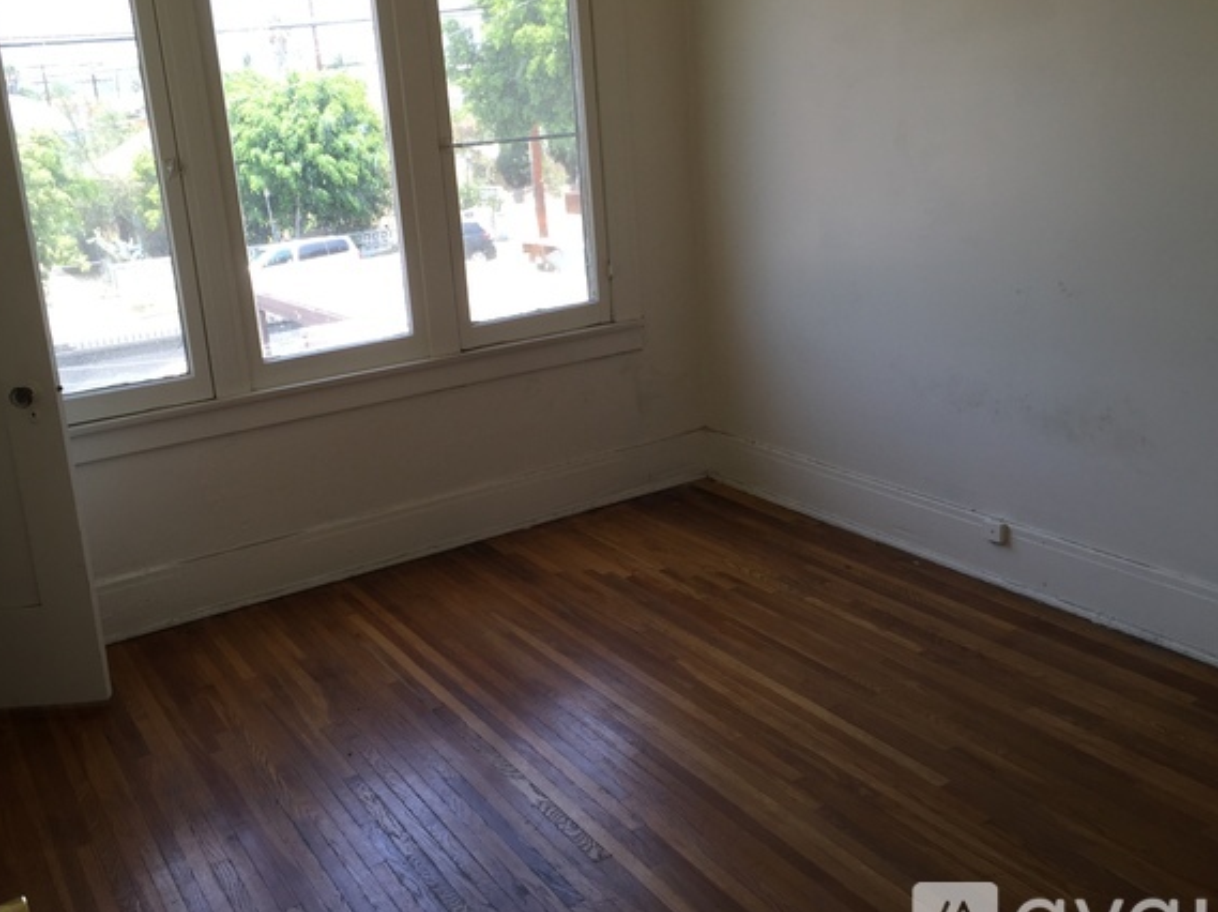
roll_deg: +4.8
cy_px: 432
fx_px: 1196
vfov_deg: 41.7
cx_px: 545
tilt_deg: -14.2
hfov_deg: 53.9
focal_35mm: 34
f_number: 2.2
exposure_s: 1/125
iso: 32
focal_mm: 4.15
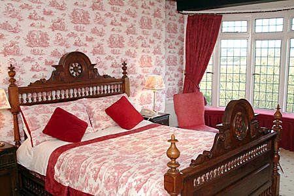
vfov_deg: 36.9
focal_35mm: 36
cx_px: 147
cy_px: 98
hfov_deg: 53.1
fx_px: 294
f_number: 5.6
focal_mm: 24
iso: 400
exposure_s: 1/60
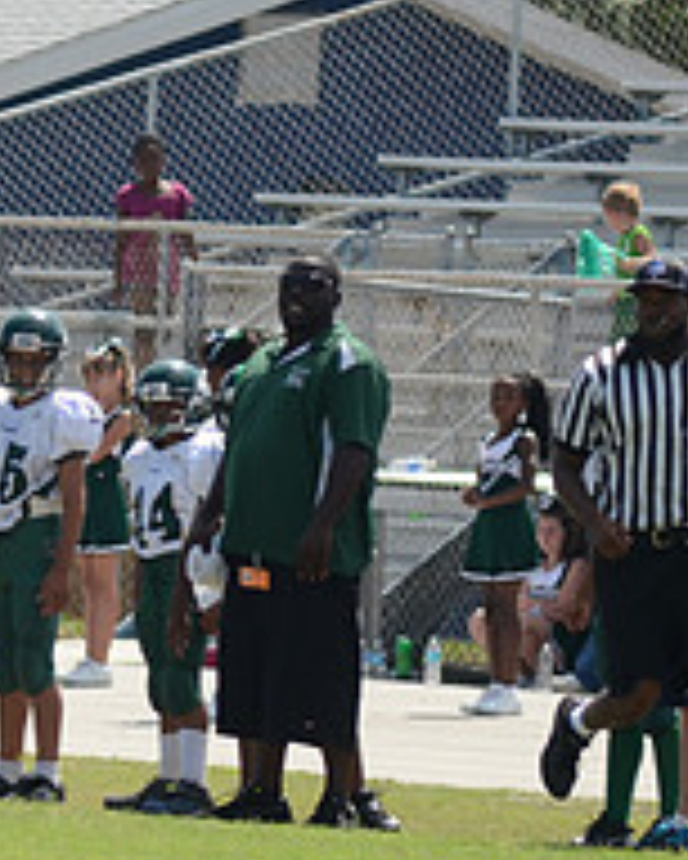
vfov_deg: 2.3
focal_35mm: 851
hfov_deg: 1.8
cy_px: 491
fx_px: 21643
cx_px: -589
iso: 200
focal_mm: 200
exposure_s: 1/800
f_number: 5.6
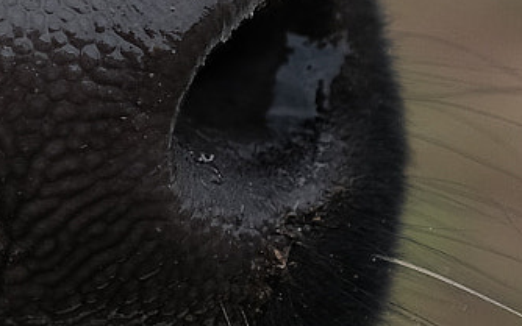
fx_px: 2433
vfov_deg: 7.6
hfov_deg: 11.2
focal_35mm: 171
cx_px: -472
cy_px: -114
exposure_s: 1/1700
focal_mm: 23
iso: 400
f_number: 2
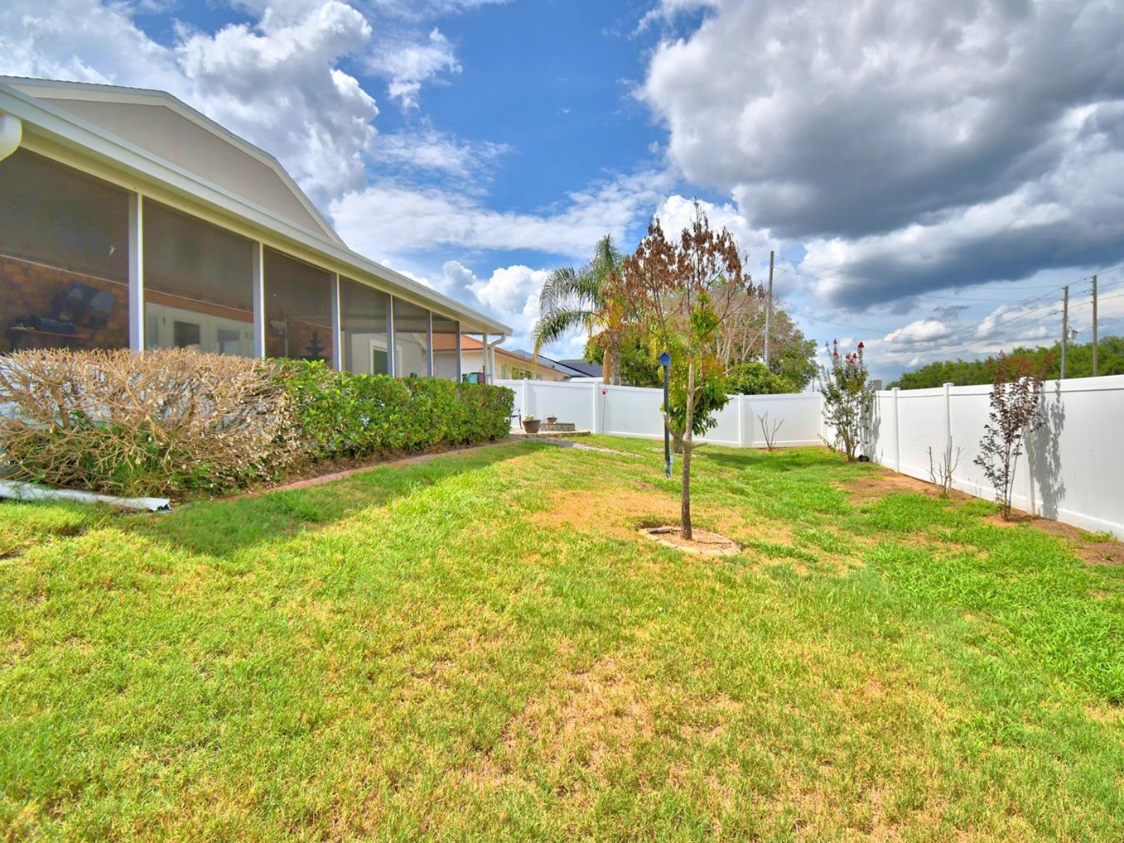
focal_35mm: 17
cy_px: 409
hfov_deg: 90.3
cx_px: 652
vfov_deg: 74.7
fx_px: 552
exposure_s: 1/1600
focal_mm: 10
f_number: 4.5
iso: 100
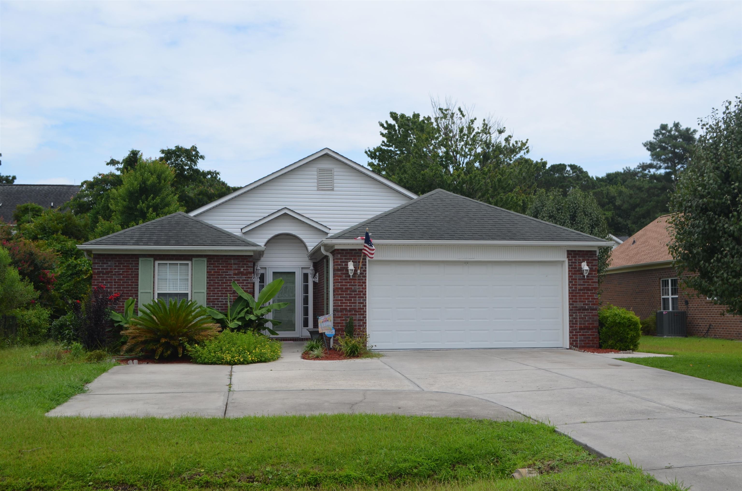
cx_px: 371
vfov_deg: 34.1
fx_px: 802
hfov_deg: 49.6
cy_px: 246
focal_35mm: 39
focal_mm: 26
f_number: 8
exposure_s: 1/250
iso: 100
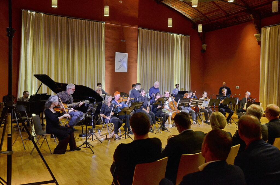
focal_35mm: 28
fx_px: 221
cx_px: 140
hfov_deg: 64.7
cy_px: 92
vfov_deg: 45.5
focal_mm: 19
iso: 640
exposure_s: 1/40
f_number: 6.3
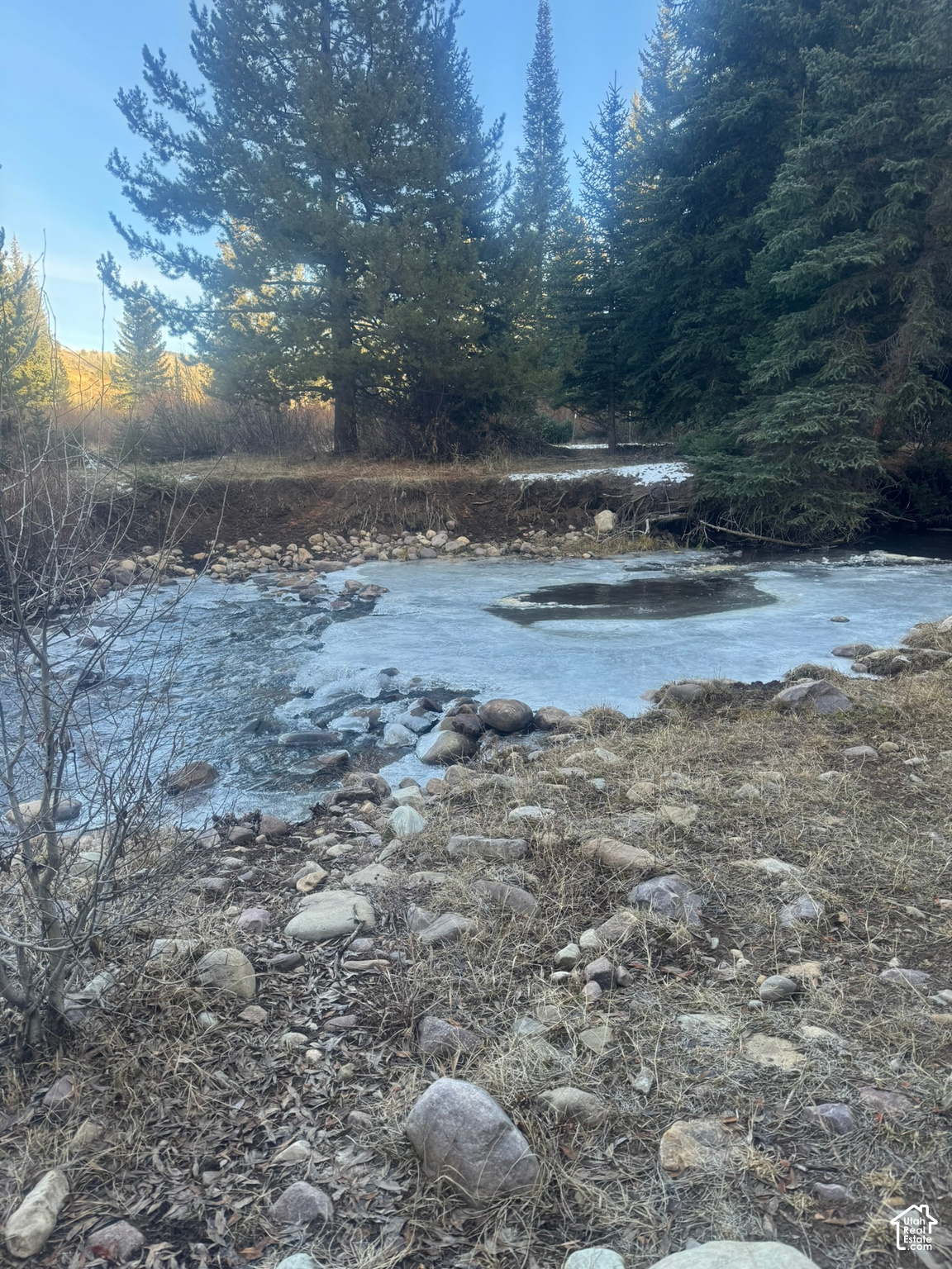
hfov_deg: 56.8
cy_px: 634
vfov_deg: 71.6
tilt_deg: -13.5
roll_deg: -0.1
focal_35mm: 24
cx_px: 476
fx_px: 880
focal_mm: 6.76
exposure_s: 1/207
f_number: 1.78
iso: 80
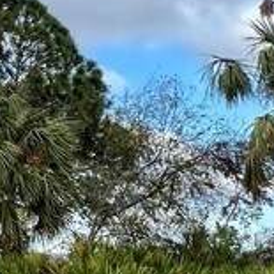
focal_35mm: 76
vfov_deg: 22.7
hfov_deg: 19.9
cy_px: 115
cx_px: -129
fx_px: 681
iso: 32
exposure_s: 1/1248
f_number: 1.8
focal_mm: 1.57
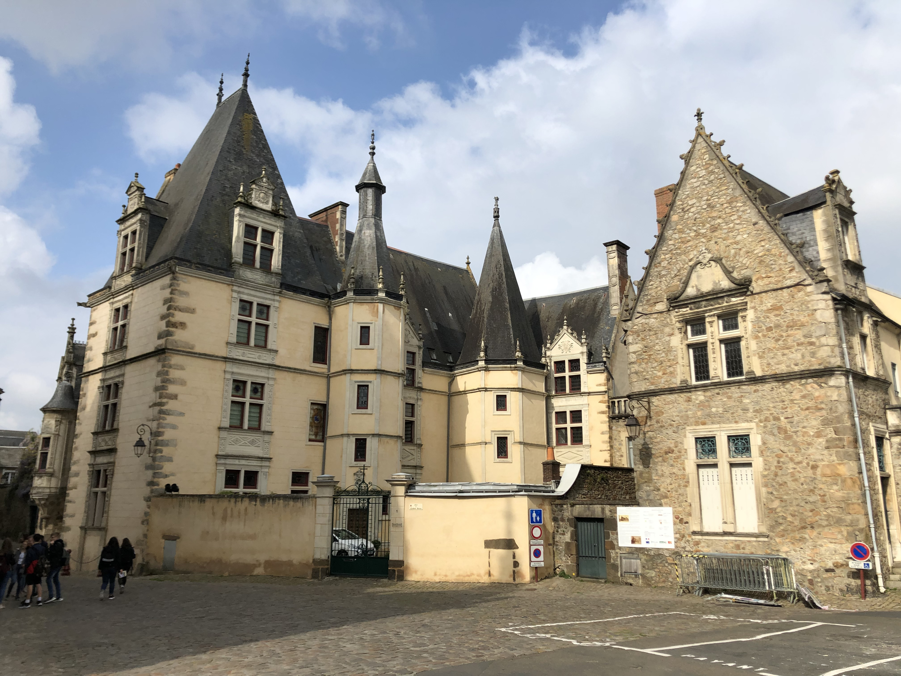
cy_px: 338
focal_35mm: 28
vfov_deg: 49.7
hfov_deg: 63.4
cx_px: 450
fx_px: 729
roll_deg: +0.3
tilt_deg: +13.3
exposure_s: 1/2558
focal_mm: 4
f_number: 1.8
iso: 20
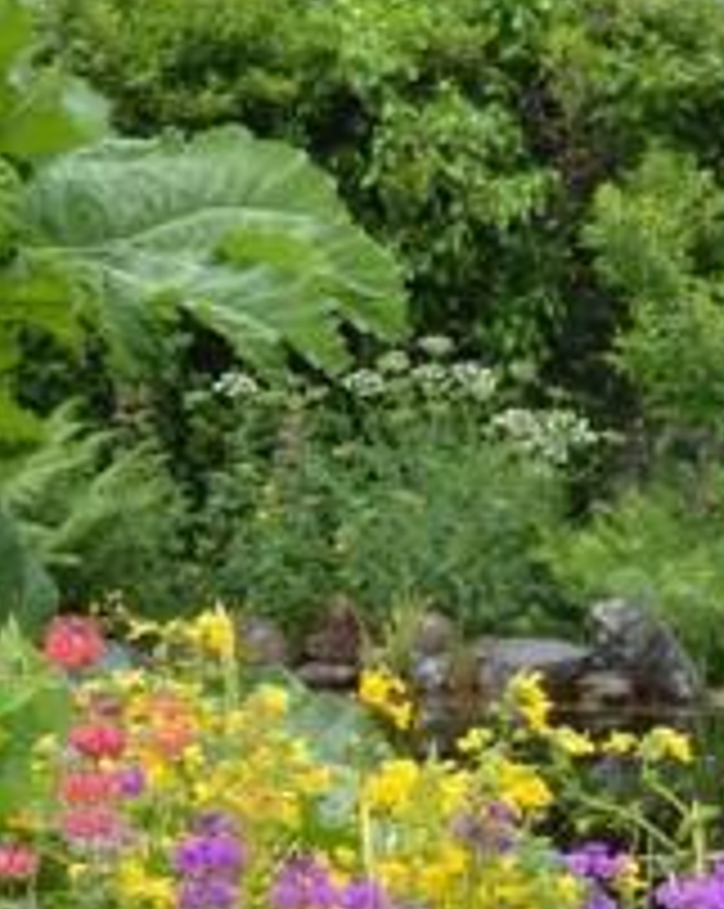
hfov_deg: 11.6
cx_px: 461
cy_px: 632
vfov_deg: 14.5
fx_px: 3558
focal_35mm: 133
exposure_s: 1/50
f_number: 4.5
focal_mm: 29
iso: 100
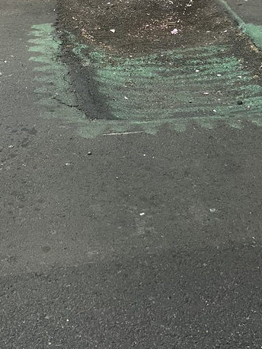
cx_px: 128
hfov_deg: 21.6
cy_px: -86
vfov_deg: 25.3
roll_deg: -1.1
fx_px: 687
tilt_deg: -11.4
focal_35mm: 68
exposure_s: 1/96
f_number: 1.5
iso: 125
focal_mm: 5.7
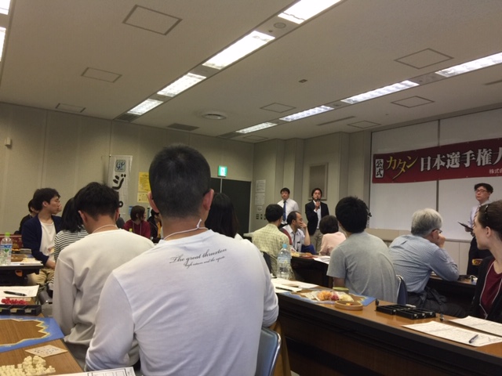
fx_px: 421
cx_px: 251
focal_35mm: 29
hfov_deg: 61.7
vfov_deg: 48.2
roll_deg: -2.9
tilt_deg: +6.5
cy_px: 188
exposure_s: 1/30
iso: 50
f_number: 2.2
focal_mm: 4.15
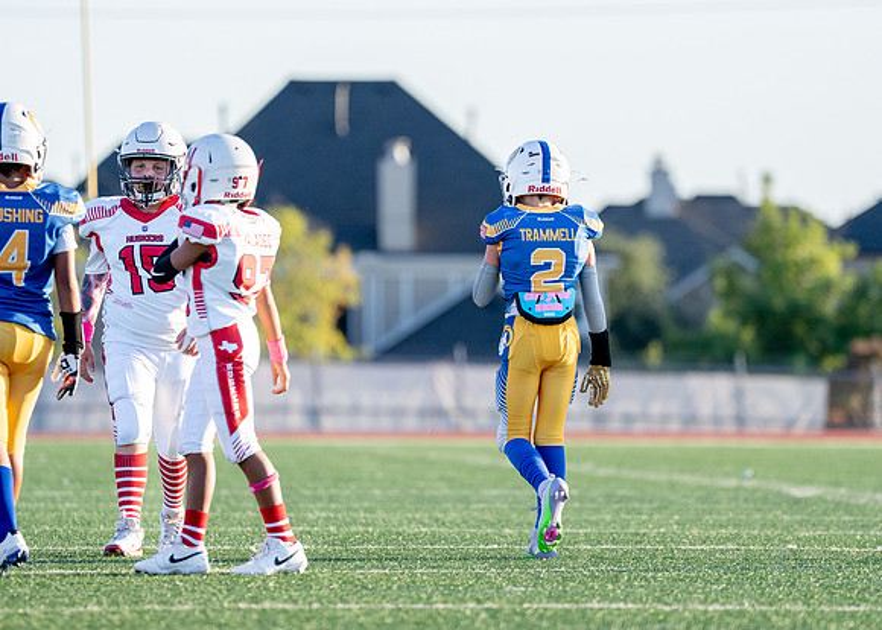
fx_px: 8791
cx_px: 519
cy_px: 266
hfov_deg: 5.7
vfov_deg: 4.1
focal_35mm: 351
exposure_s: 1/3200
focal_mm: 200
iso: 400
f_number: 2.8
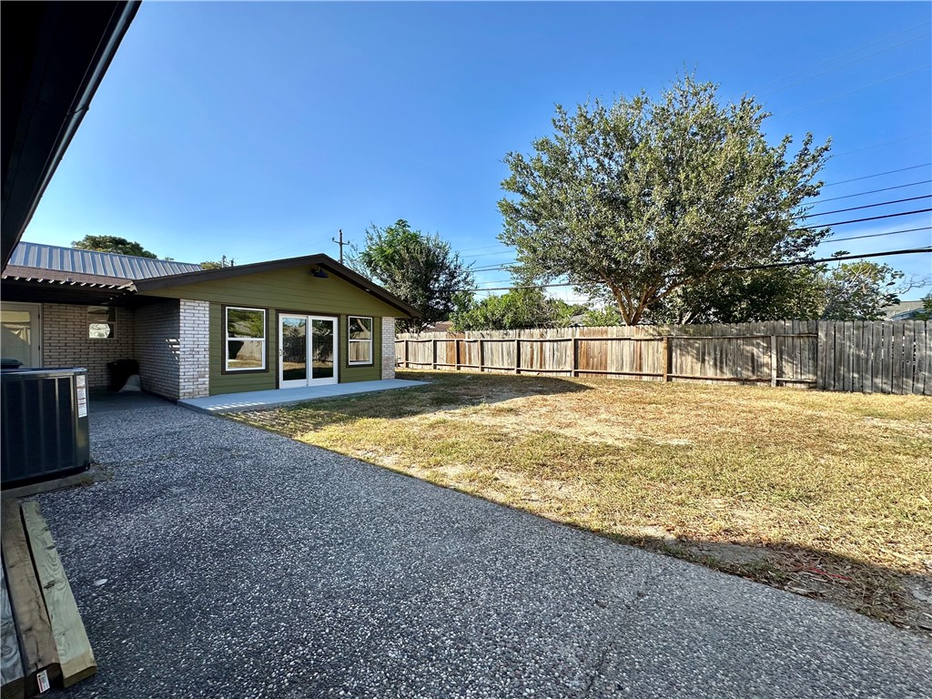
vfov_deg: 85.7
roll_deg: -0.7
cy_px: 350
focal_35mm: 14
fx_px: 377
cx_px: 466
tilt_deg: -0.1
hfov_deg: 102.1
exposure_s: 1/1082
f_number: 2.2
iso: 50
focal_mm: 2.22
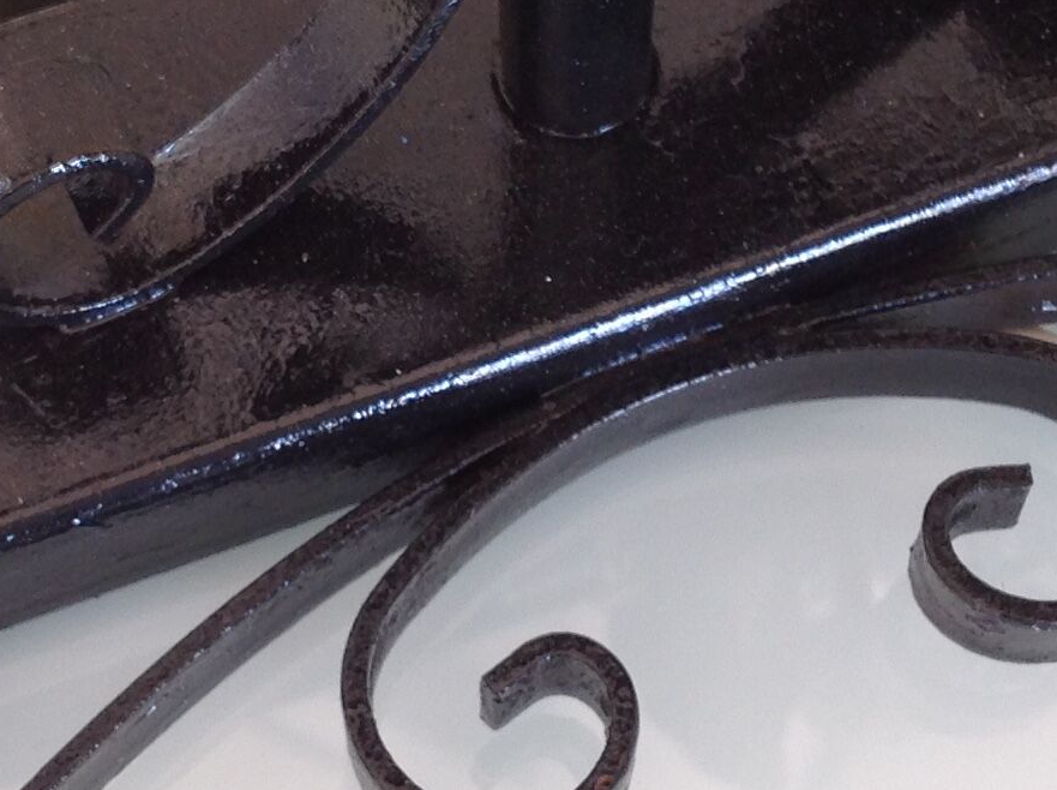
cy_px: 216
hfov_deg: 19.1
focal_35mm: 103
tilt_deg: -66.8
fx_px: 3140
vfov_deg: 14.3
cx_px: 445
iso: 64
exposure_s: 1/15
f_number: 2.4
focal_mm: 4.28
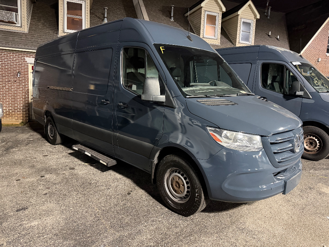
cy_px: 124
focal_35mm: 24
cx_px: 164
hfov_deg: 71.6
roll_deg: -2.6
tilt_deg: -5.8
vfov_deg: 56.8
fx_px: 228
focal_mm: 6.76
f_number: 1.78
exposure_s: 1/30
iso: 800
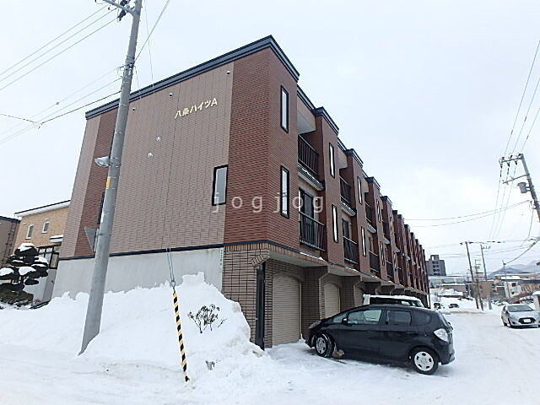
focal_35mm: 21
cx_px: 270
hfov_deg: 79.0
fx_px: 328
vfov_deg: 63.4
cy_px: 202
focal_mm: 3.7
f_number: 6
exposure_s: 1/200
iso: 125
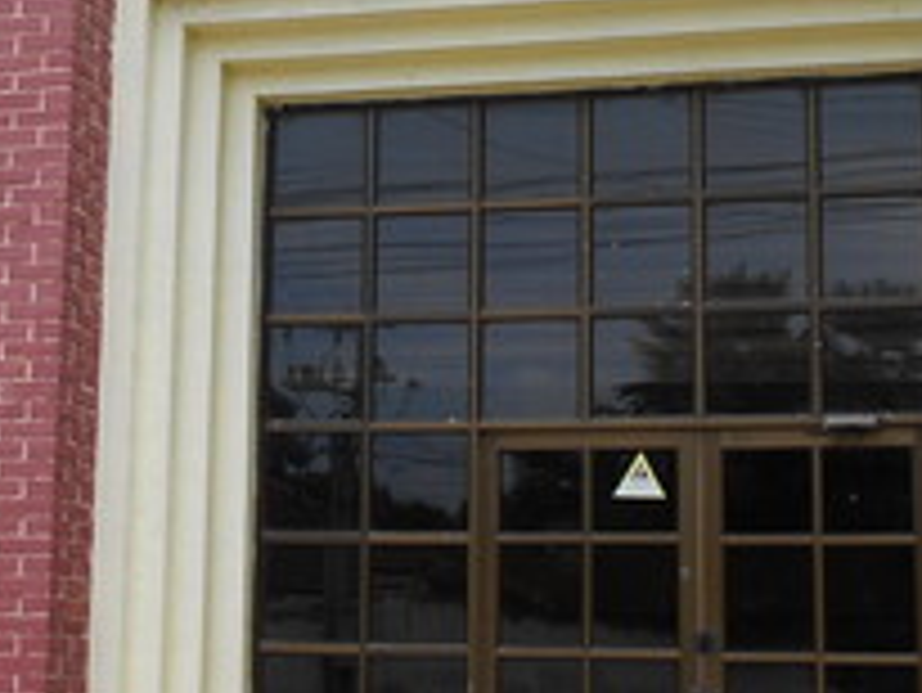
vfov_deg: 19.2
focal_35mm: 77
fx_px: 2052
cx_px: 286
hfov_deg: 25.2
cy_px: 331
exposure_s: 1/640
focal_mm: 4.6
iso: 80
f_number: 3.2
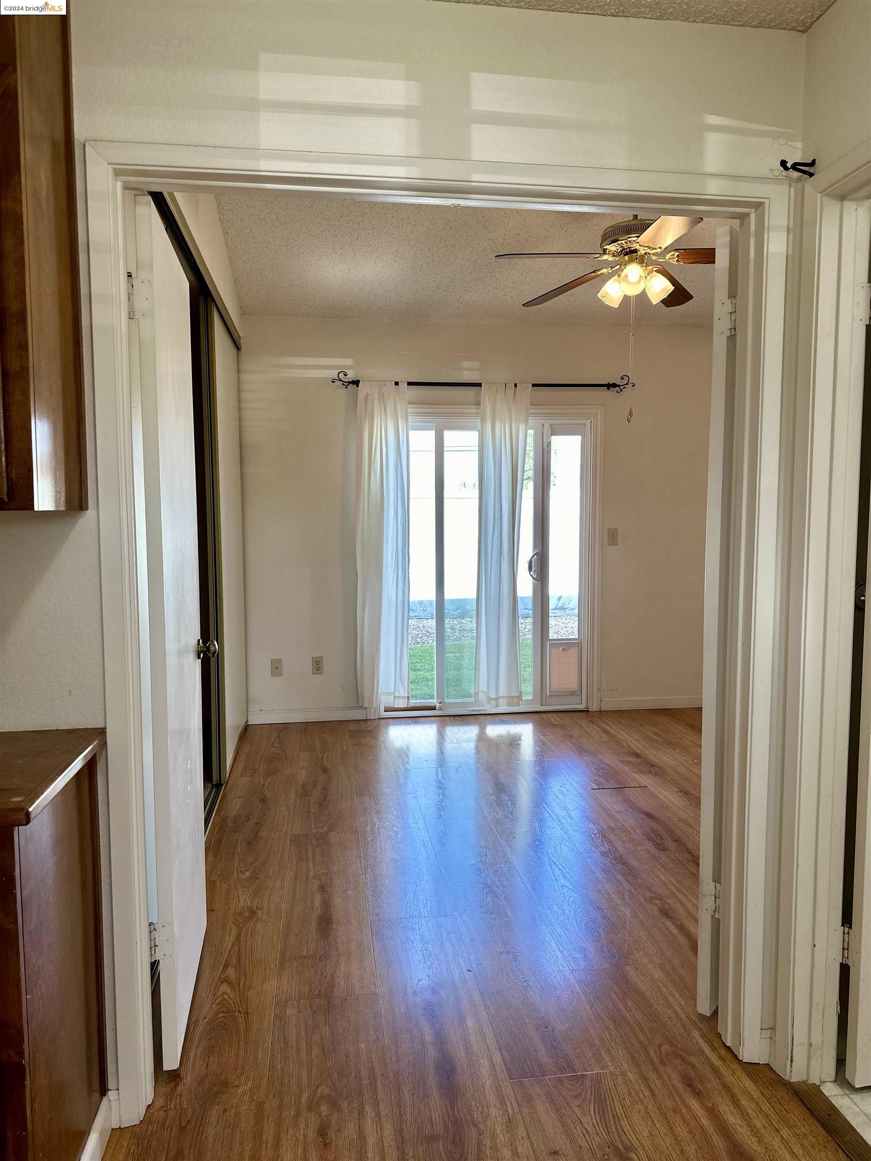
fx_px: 805
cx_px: 436
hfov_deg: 56.8
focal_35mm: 24
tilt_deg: -4.6
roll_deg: -0.3
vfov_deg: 71.6
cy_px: 580
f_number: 1.78
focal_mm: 6.86
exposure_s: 1/120
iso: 64
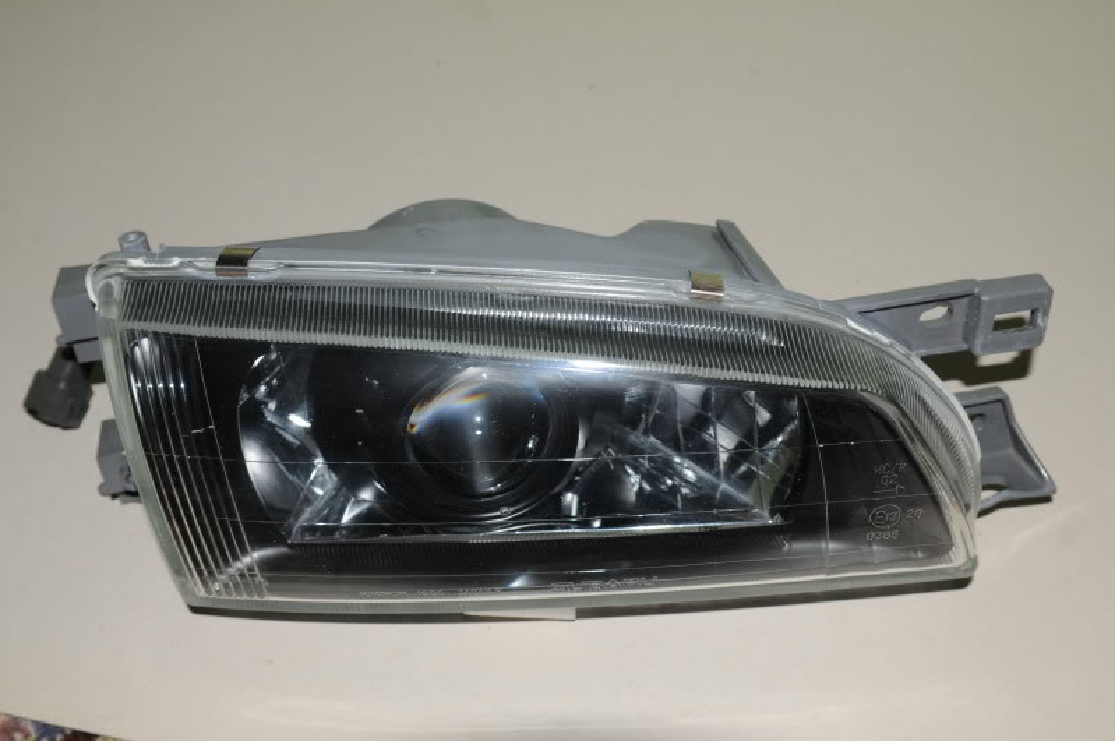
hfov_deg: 49.6
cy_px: 370
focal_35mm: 39
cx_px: 558
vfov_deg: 34.1
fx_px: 1207
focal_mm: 26
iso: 200
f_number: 5.6
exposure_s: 1/60
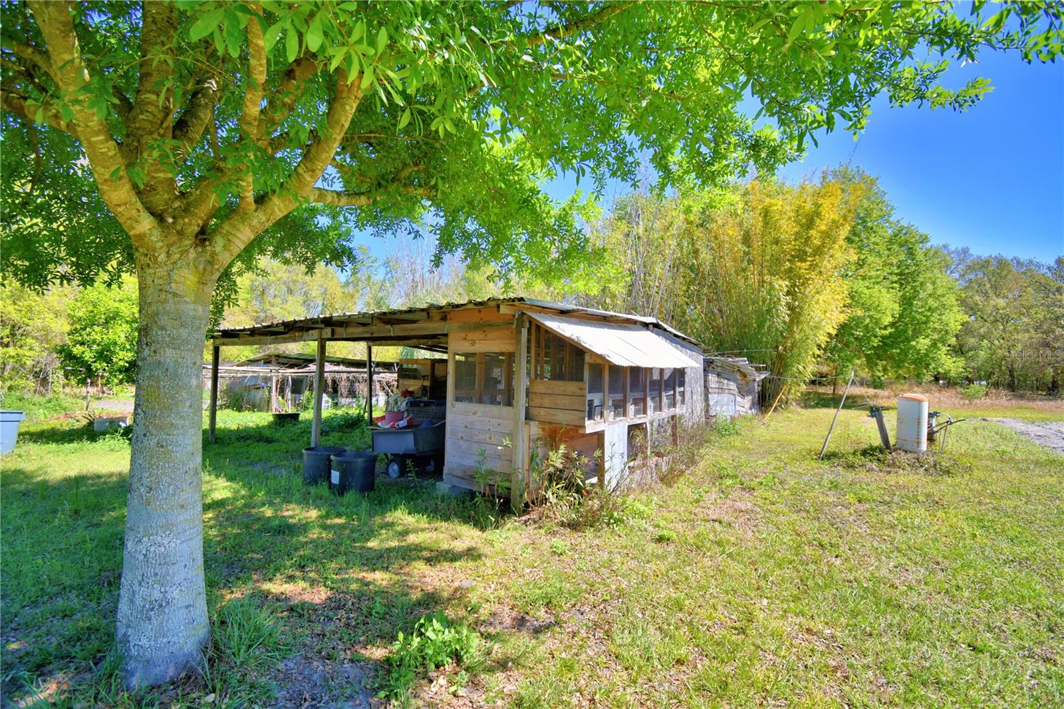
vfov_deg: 77.3
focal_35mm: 15
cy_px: 354
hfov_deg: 100.4
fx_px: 443
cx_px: 532
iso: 110
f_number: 4.5
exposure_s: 1/500
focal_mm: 10
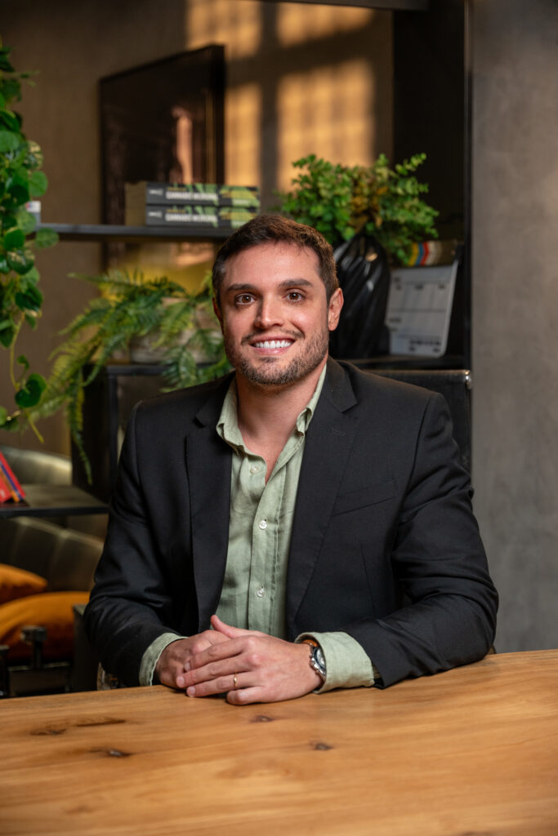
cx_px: 279
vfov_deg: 32.4
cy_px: 418
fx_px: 1441
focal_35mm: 62
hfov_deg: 21.9
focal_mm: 62
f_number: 2.8
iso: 640
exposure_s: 1/160
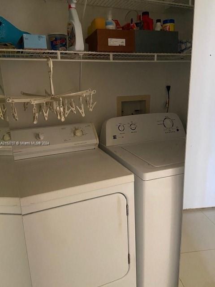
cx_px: 108
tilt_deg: -14.2
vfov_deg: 67.3
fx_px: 215
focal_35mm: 26
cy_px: 144
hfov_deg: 53.1
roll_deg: +1.6
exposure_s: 1/30
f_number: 1.8
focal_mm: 4.25
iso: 800
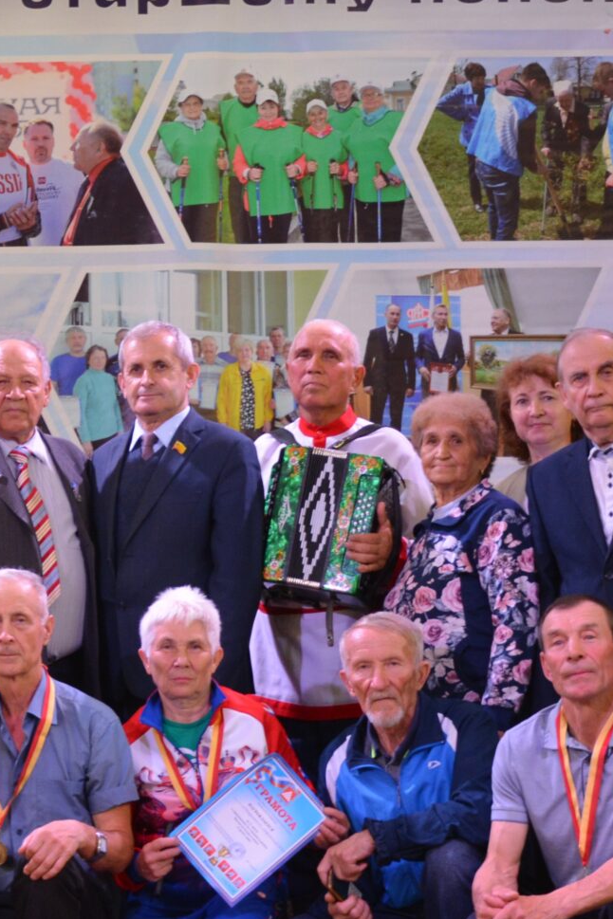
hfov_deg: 13.2
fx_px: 2631
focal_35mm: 103
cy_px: 337
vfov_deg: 19.8
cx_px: 36
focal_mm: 26
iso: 720
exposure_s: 1/60
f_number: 4
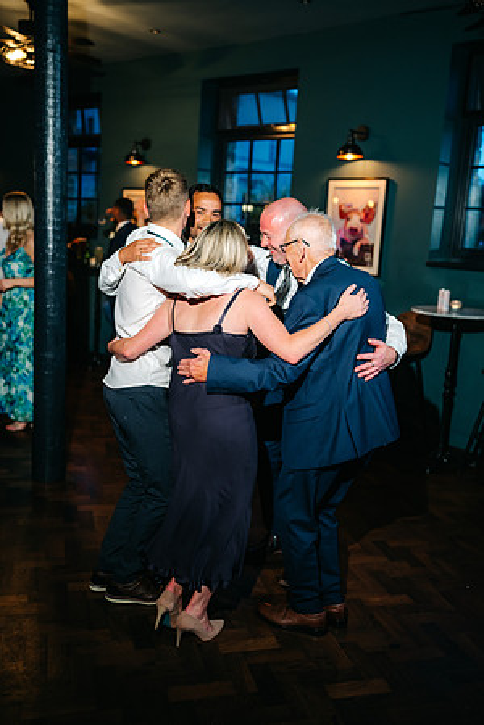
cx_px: 242
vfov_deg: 54.4
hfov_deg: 37.9
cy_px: 362
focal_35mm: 35
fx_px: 706
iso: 400
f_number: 1.8
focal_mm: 35
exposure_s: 1/200
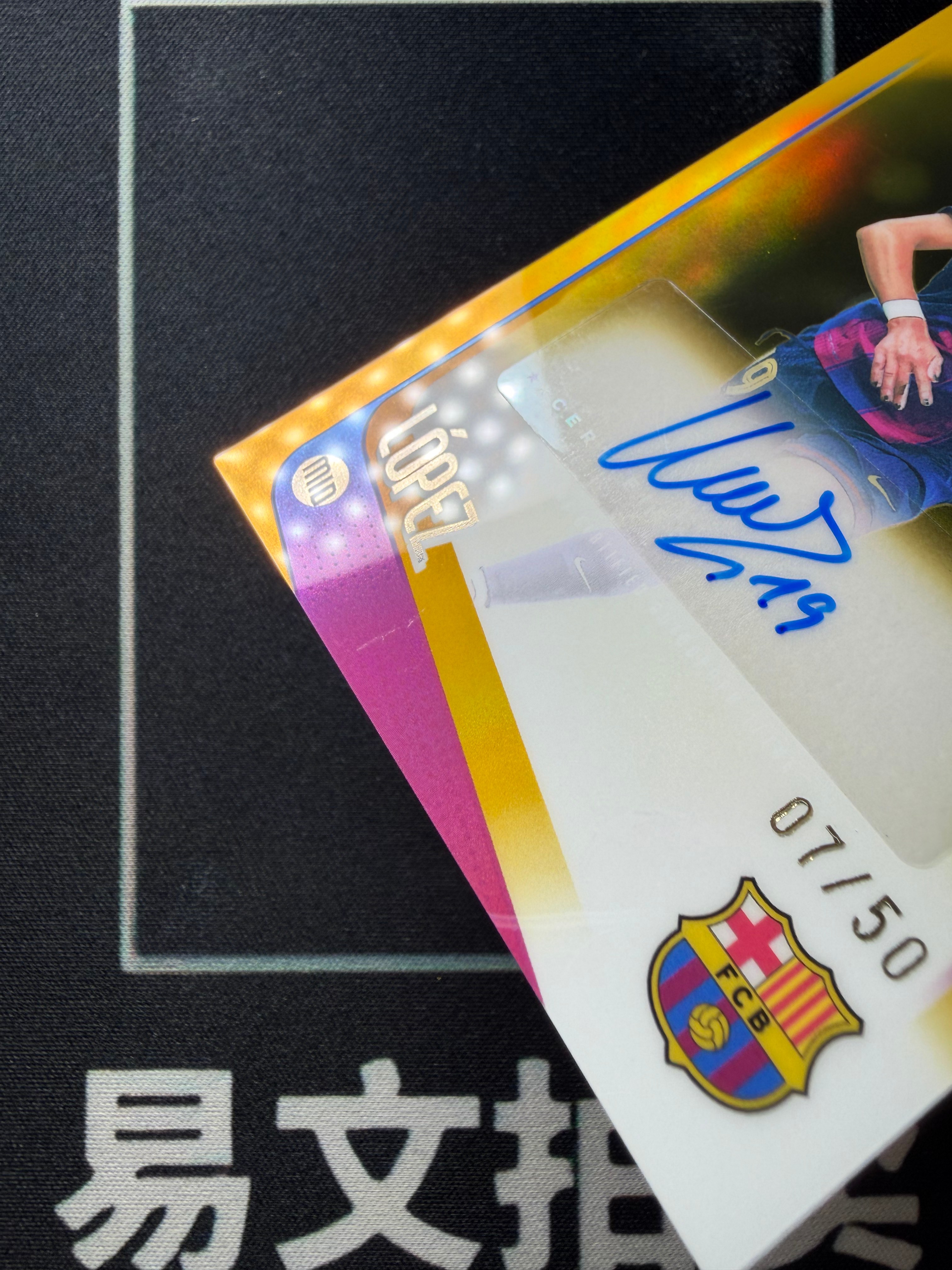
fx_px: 880
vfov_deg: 71.6
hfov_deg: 56.8
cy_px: 635
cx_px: 476
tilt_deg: -89.0
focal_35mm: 24
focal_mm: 2.22
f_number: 2.2
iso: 25
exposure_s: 1/212
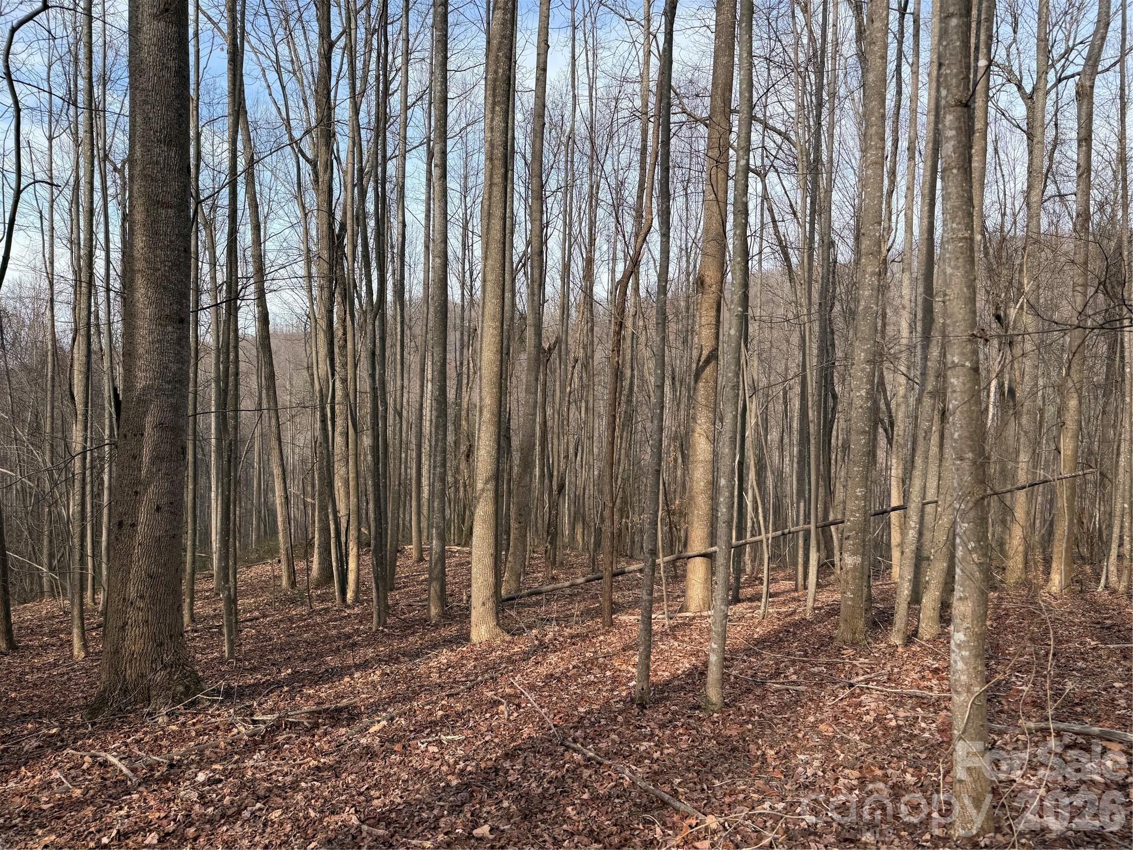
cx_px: 566
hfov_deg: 71.6
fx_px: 786
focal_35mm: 24
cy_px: 425
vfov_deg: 56.8
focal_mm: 6.76
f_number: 1.78
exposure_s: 1/1385
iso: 80
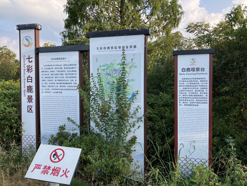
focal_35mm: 28
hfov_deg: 63.4
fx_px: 200
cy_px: 93
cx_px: 124
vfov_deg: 49.7
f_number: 1.8
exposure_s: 1/501
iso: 32
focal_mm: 3.99
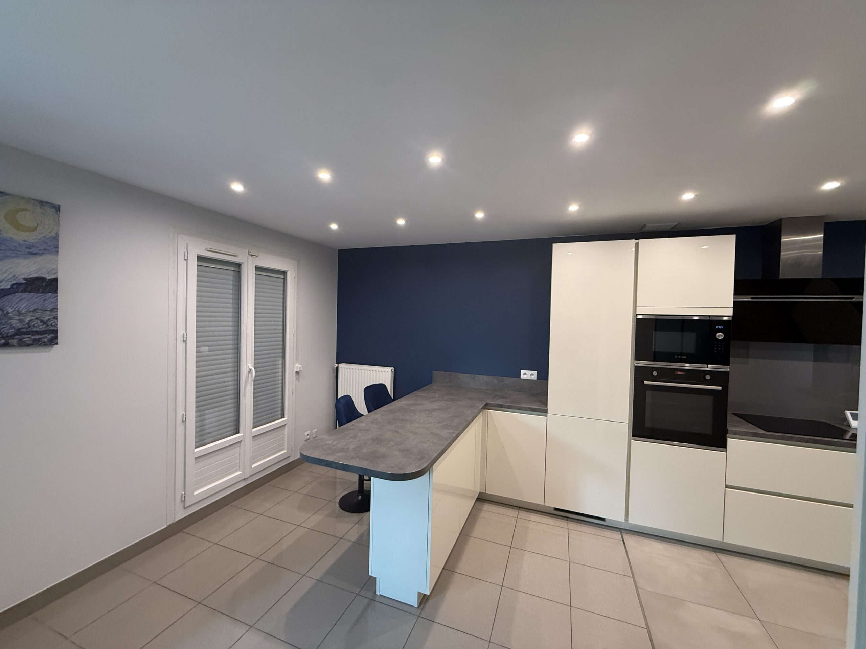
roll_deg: -1.2
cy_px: 324
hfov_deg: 102.1
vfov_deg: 85.7
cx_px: 433
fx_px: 350
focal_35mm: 14
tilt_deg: -1.1
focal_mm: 2.22
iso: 320
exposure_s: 1/91
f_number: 2.2
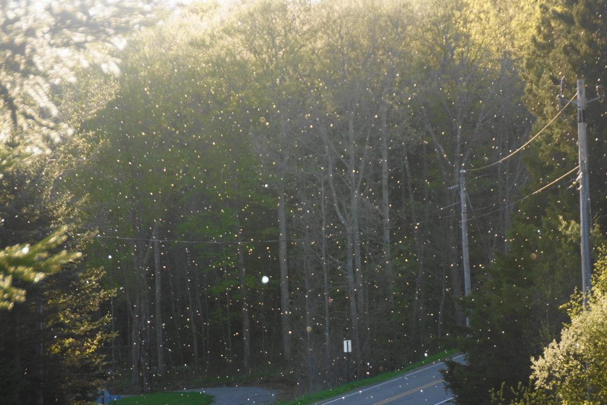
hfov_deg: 10.5
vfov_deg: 7.0
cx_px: 304
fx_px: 3288
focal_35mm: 195
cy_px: 202
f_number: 5.6
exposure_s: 1/200
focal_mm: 130
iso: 640
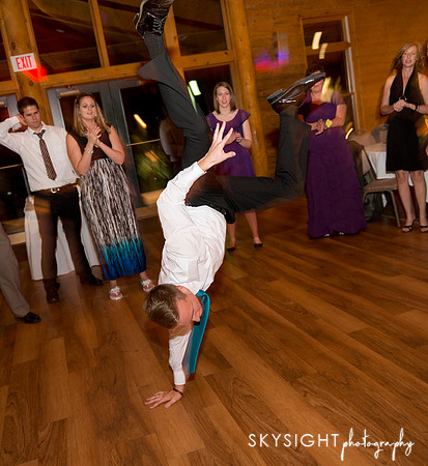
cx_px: 203
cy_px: 240
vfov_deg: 40.1
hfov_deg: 37.0
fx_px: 639
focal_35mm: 44
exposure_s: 1/15
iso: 1000
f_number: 2.8
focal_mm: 32
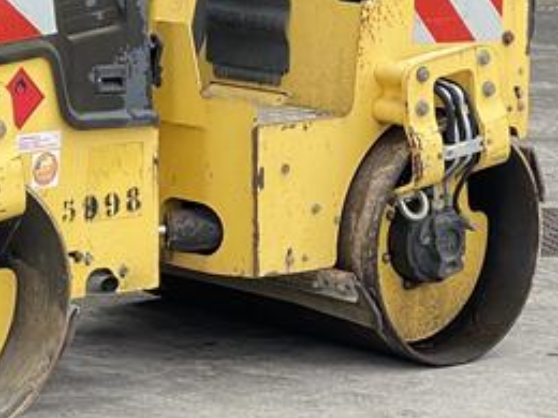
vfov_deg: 7.4
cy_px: -150
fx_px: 3176
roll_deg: -0.5
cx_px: 58
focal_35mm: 197
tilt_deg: -4.0
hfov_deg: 10.0
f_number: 2.2
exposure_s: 1/167
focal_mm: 7.5
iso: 20
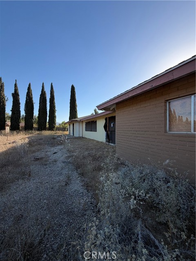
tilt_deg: +1.4
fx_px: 106
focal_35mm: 14
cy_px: 130
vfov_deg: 102.1
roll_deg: -0.3
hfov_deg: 85.7
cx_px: 98
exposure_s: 1/770
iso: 40
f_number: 2.2
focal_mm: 2.22
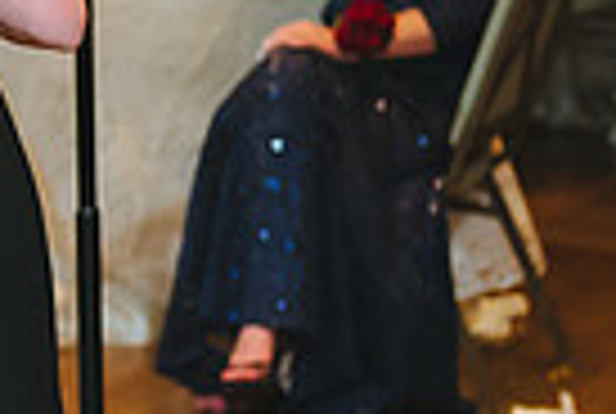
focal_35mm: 206
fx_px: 3533
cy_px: -45
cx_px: -493
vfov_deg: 6.7
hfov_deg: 9.5
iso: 2000
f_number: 2.8
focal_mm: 44
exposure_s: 1/125
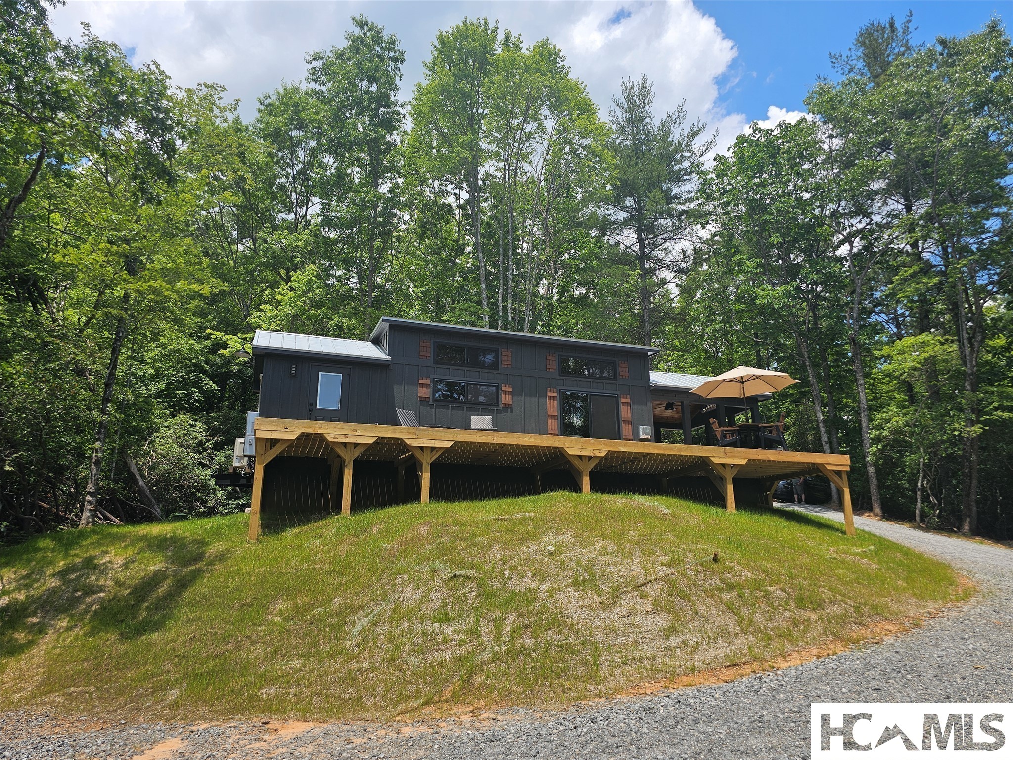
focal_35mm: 23
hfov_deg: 73.9
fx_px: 673
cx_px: 506
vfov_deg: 58.9
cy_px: 380
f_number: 1.7
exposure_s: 1/648
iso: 10
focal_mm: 6.3
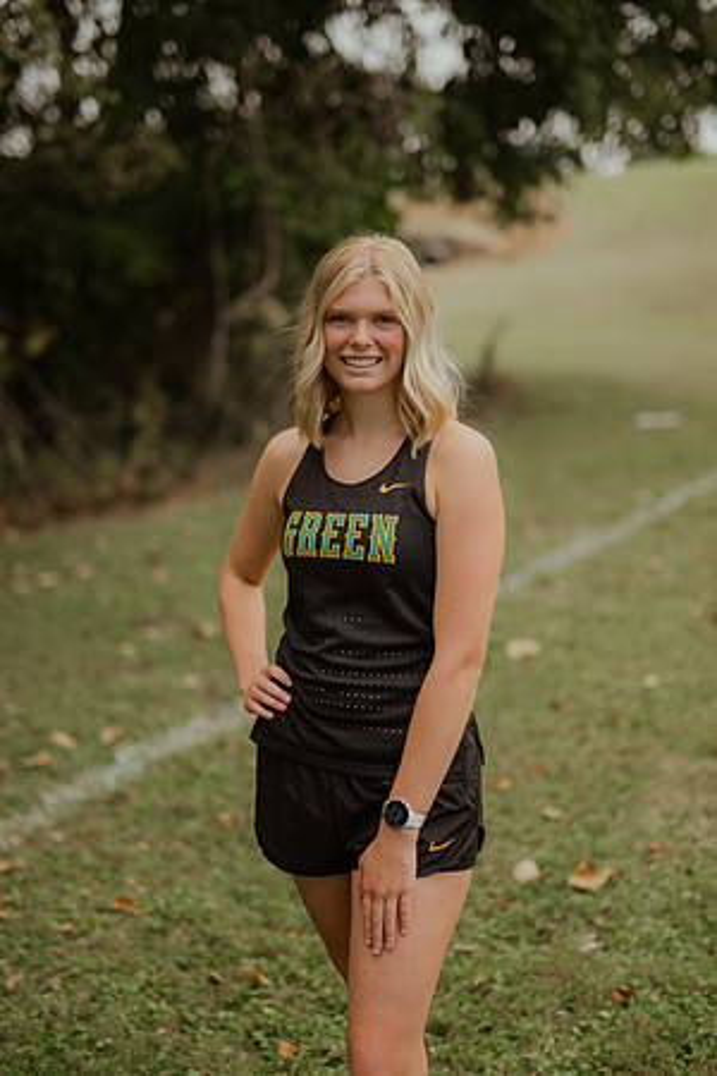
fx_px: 1494
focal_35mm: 50
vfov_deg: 39.6
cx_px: 358
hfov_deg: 27.0
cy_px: 538
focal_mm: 50
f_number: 1.8
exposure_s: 1/1600
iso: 250
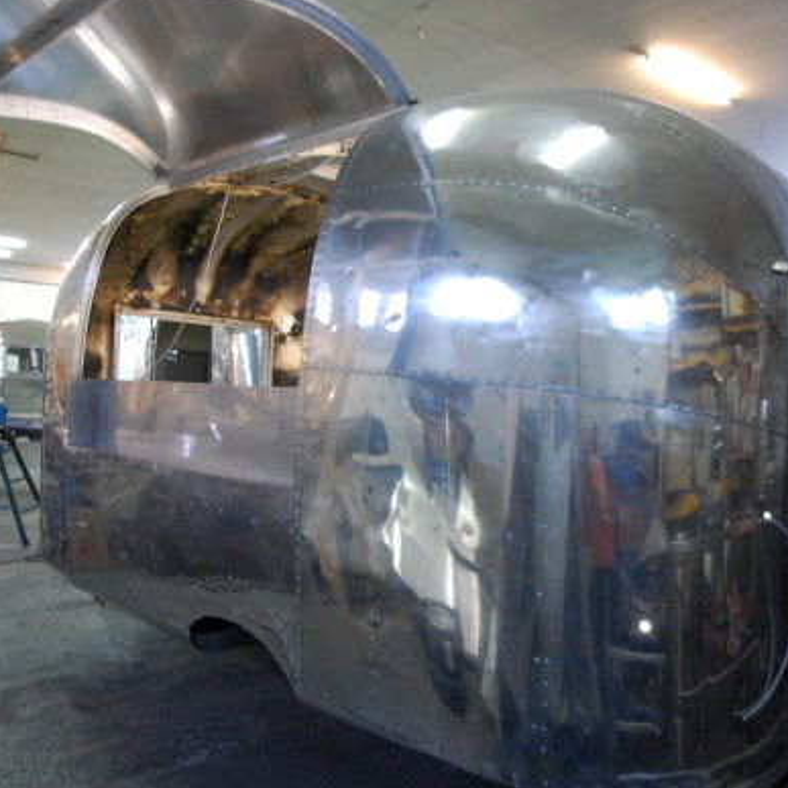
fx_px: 764
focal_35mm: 30
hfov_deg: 53.8
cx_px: 507
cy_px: 396
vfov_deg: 54.6
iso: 800
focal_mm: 15
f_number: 4
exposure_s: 1/20
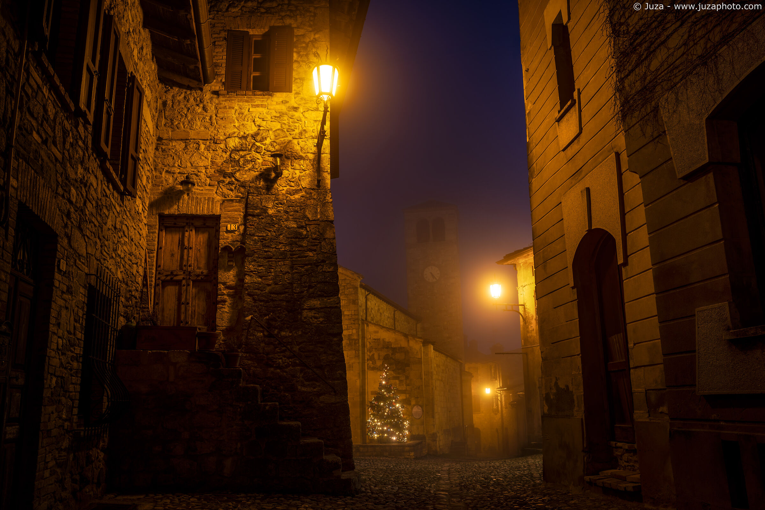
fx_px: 631
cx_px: 382
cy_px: 255
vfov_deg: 44.0
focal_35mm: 30
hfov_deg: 62.4
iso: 100
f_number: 11
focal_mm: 29.7
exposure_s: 4
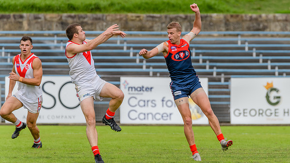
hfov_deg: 3.1
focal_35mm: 702
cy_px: 71
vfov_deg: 1.7
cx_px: 176
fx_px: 5398
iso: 800
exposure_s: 1/1600
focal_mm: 550
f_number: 11
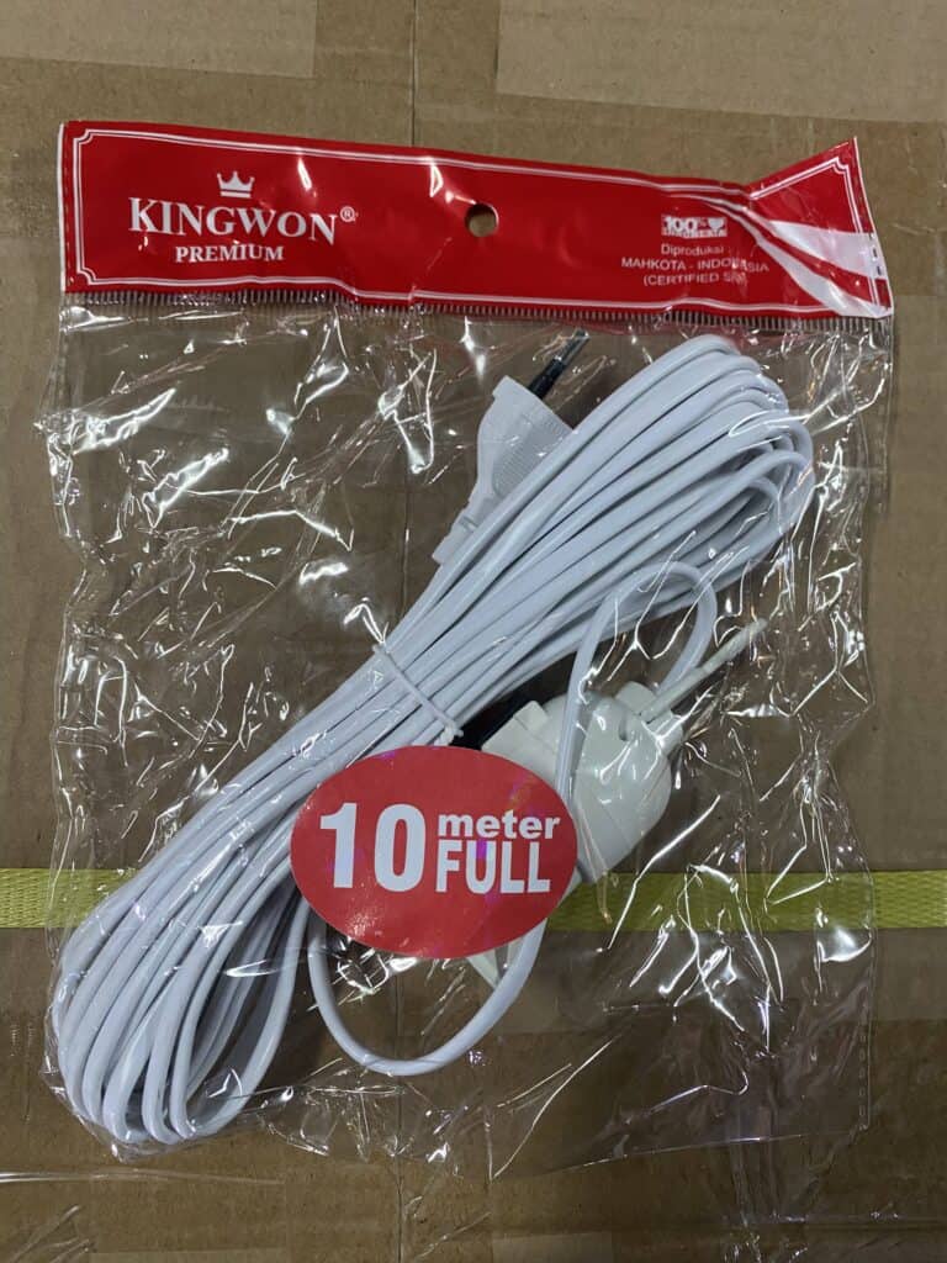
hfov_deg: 53.1
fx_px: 948
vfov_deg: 67.3
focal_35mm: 26
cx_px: 474
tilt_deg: -82.3
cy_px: 632
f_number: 1.8
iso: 320
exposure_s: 1/50
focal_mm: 4.25
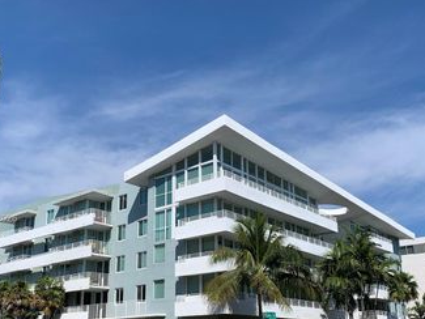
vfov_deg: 35.5
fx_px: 491
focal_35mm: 40
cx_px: 217
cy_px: 219
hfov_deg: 46.8
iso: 25
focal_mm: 4.25
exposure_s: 1/4098
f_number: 1.8
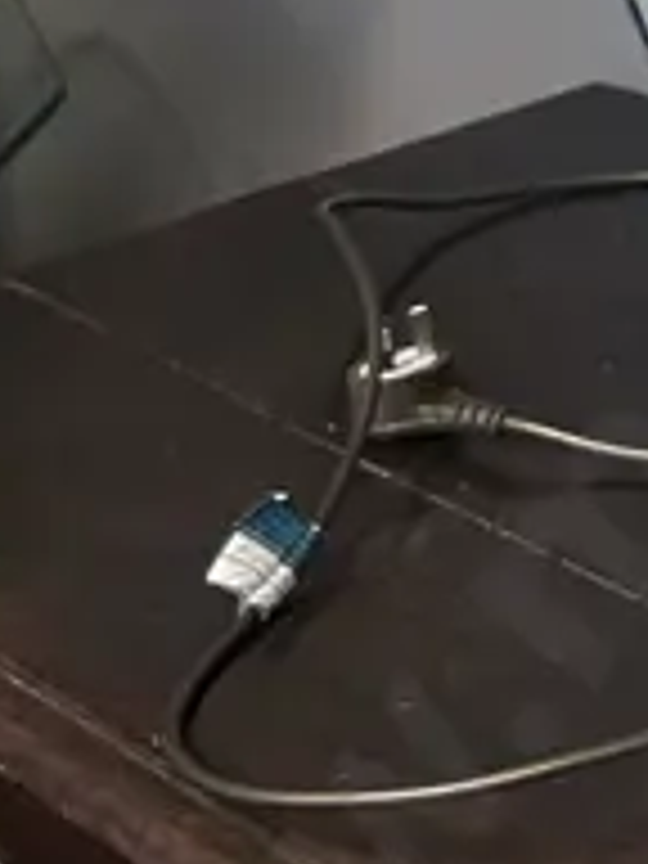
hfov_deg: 10.4
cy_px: -513
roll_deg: -1.3
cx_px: 1390
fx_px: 3195
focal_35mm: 128
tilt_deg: -11.7
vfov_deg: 14.2
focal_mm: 6.86
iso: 125
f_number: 1.78
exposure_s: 1/50
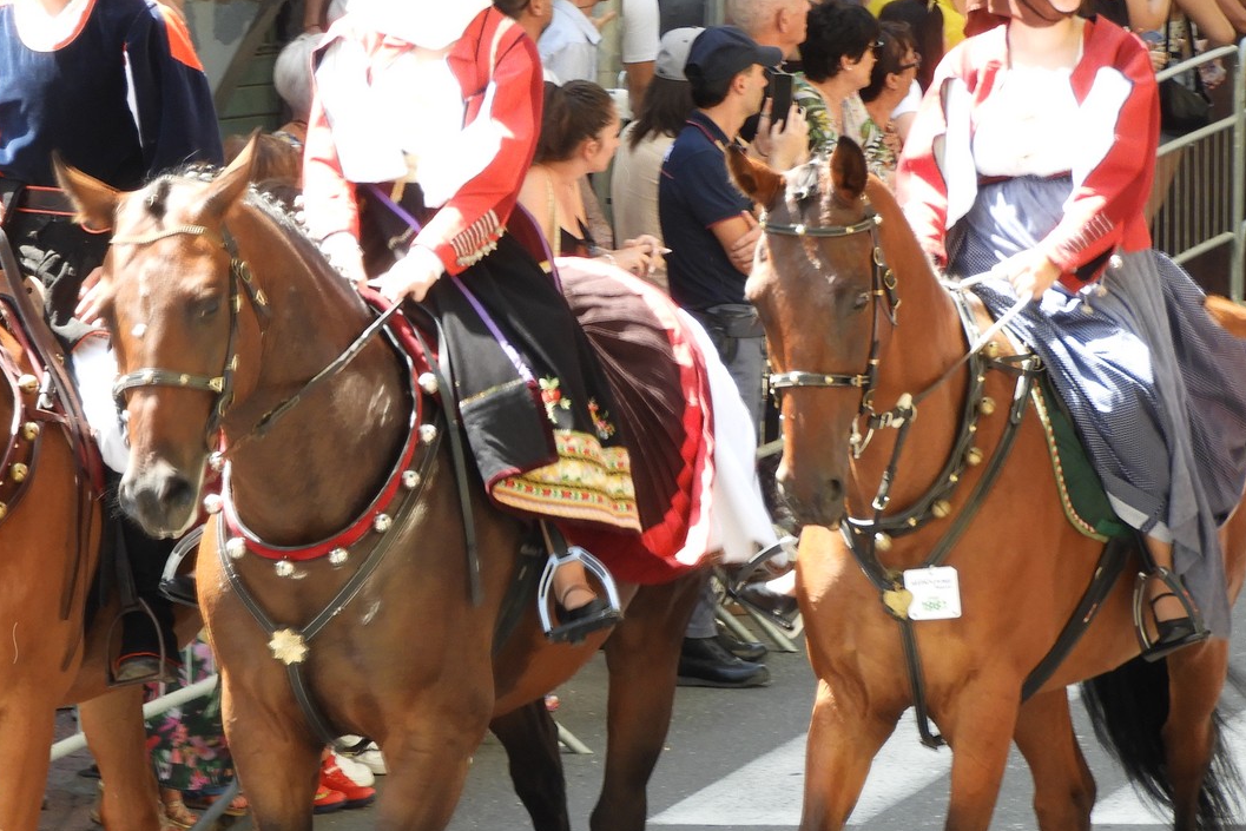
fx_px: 10419
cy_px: 546
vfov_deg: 4.6
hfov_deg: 6.8
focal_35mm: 301
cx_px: 295
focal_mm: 30.5
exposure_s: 1/60
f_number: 5.2
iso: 125
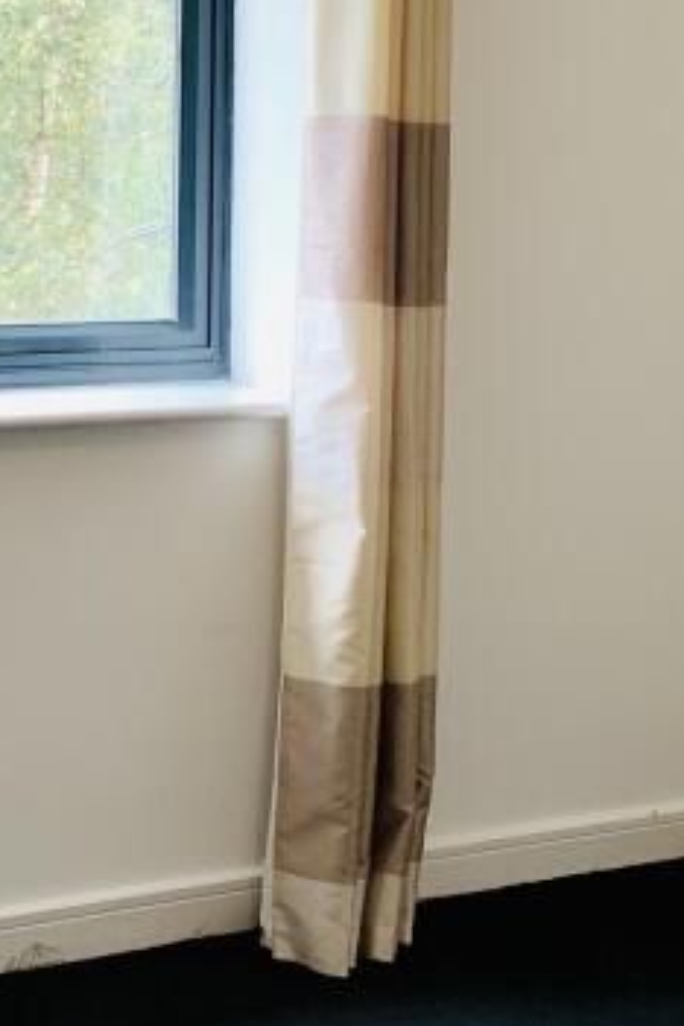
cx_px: 178
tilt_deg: +0.2
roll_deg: -1.8
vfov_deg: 25.2
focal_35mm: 79
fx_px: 2251
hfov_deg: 17.2
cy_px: 178
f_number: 1.8
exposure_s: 1/50
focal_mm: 4.25
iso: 64
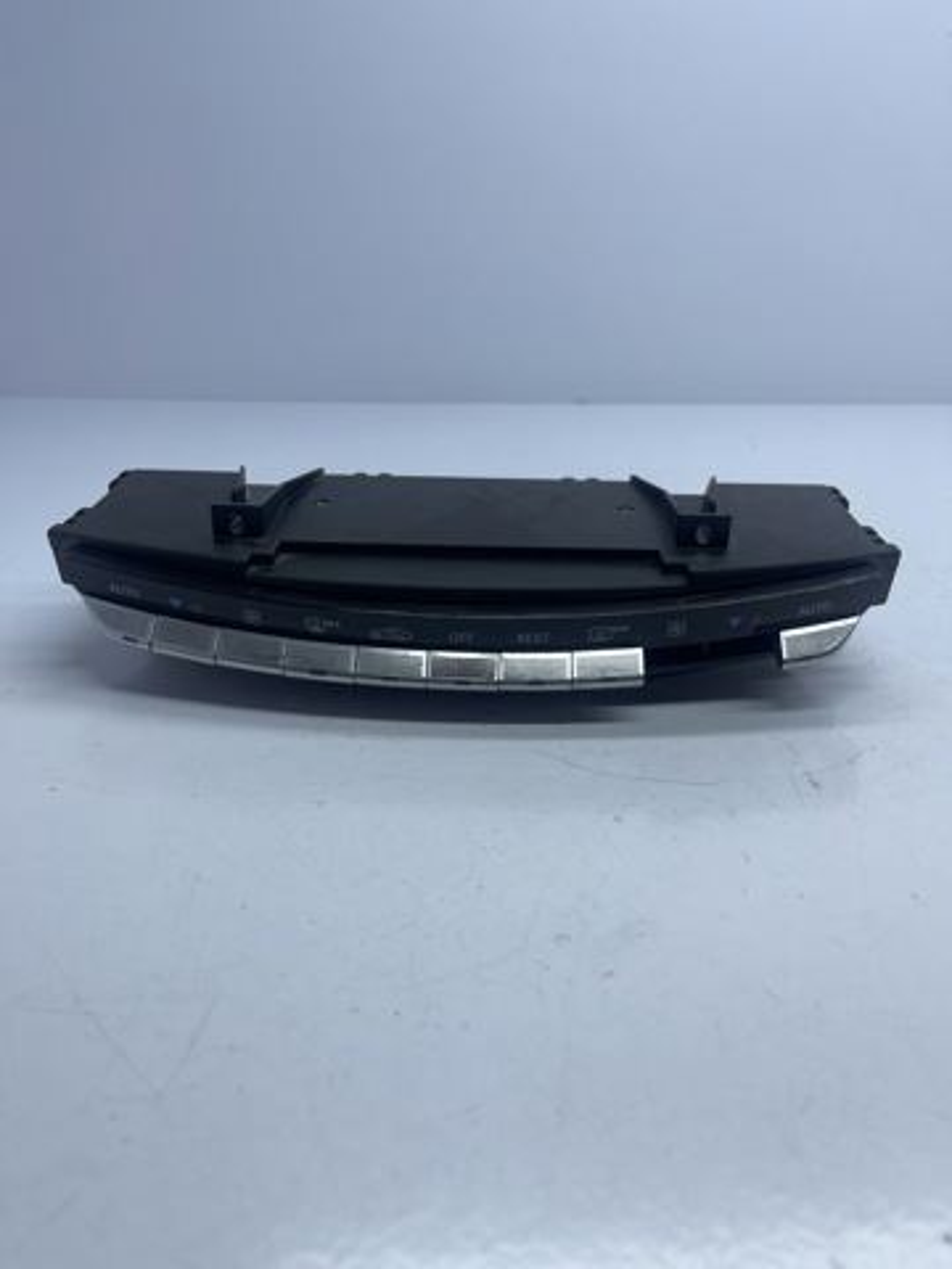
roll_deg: -0.9
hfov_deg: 54.9
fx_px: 917
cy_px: 634
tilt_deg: -23.5
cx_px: 476
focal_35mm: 25
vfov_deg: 69.4
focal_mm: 5.1
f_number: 1.6
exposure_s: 1/592
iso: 32
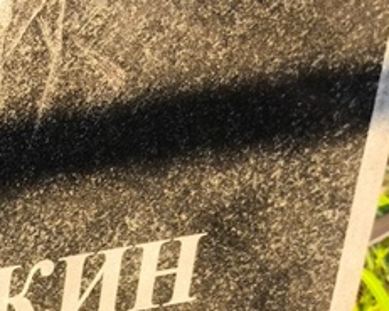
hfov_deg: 10.9
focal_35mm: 169
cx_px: -238
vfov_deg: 8.9
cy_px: 496
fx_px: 1947
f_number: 1.7
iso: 50
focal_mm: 4.71
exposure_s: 1/157
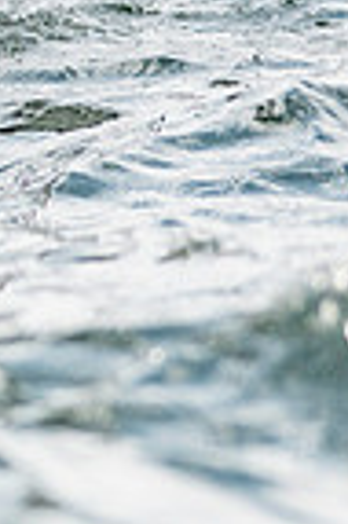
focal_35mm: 1825
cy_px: -181
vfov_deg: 1.1
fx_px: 26525
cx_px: -593
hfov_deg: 0.8
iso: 400
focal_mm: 300
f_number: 5
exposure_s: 1/4000
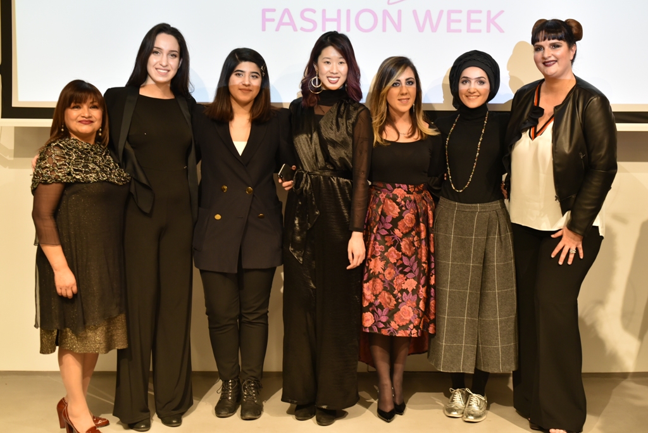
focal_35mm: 50
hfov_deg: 39.6
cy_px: 216
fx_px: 900
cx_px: 324
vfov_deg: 27.0
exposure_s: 1/160
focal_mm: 50
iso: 1000
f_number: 3.5
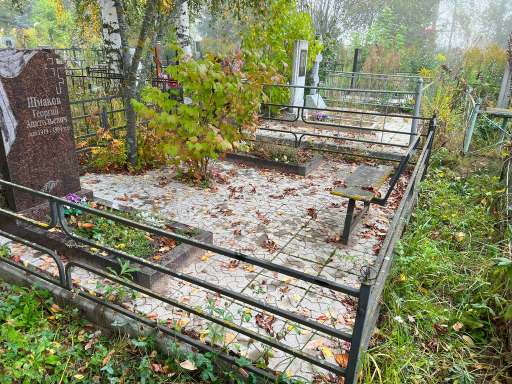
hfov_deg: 67.3
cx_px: 256
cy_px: 192
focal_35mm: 26
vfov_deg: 53.1
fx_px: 385
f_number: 1.5
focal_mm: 5.7
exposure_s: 1/191
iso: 40
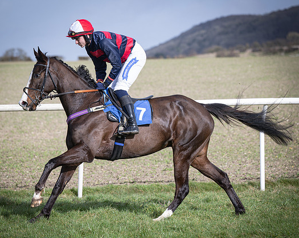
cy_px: 134
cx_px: 106
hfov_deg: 9.8
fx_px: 1751
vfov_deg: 7.8
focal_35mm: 198
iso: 200
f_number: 4
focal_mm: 135
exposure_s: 1/1600
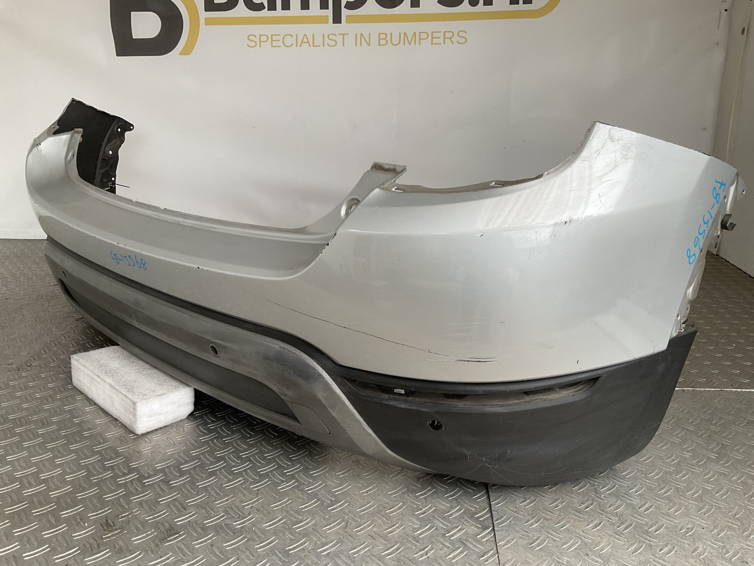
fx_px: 632
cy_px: 283
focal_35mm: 29
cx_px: 377
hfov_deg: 61.7
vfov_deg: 48.2
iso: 32
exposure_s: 1/120
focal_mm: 3
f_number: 1.8
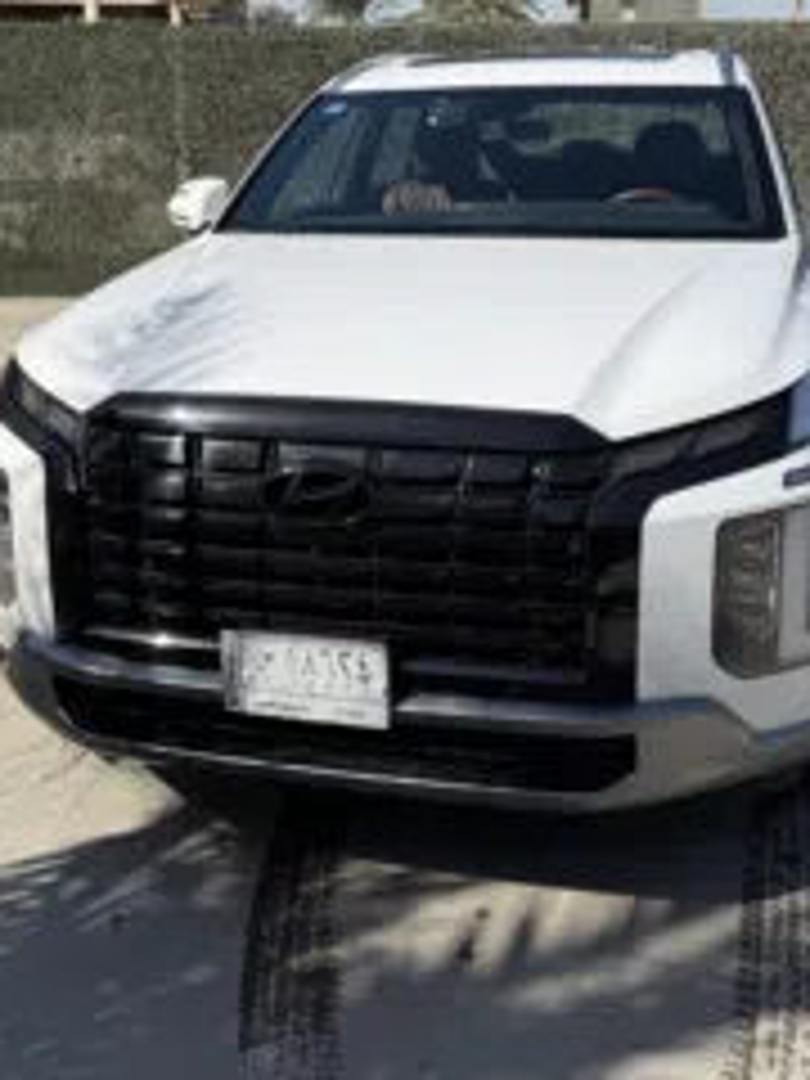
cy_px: 360
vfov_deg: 46.1
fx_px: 1248
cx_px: 446
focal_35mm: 40
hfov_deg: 35.9
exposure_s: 1/5319
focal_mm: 6.76
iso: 80
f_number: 1.78
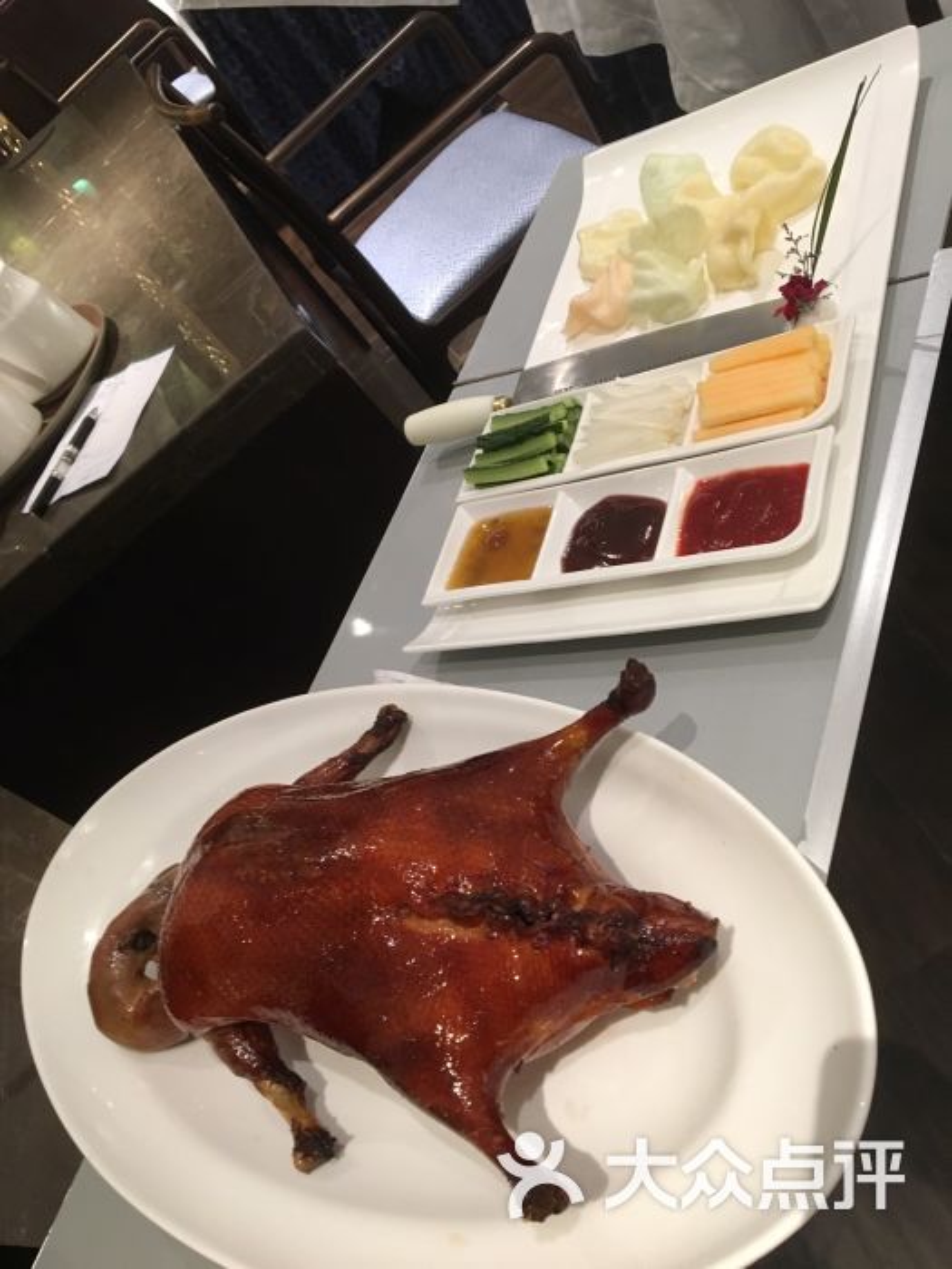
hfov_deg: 48.2
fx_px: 1063
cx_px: 476
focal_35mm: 29
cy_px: 634
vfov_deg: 61.7
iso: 200
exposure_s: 1/33
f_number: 2.2
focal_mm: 4.15
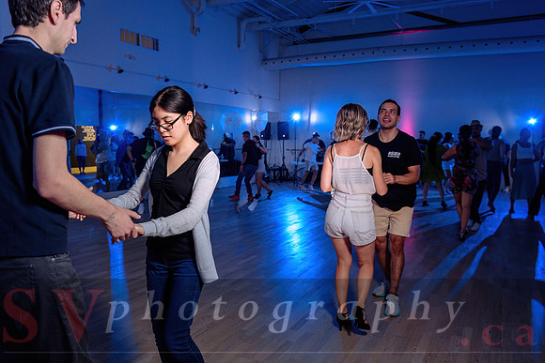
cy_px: 182
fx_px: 469
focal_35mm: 31
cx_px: 272
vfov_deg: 42.3
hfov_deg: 60.3
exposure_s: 1/125
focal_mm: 31
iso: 800
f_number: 3.5
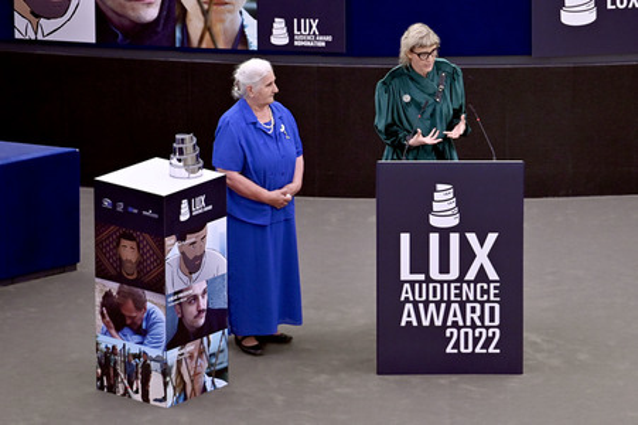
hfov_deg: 10.3
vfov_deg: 6.9
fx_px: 3542
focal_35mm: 200
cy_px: 212
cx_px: 319
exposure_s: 1/500
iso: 1600
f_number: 2.8
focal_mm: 200
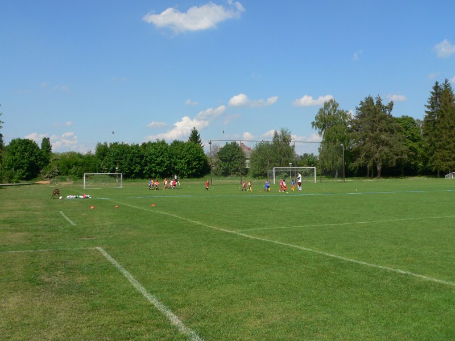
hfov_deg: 51.4
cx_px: 228
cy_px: 170
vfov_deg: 39.7
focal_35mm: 36
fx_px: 473
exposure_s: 1/500
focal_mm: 6
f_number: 5.2
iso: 80
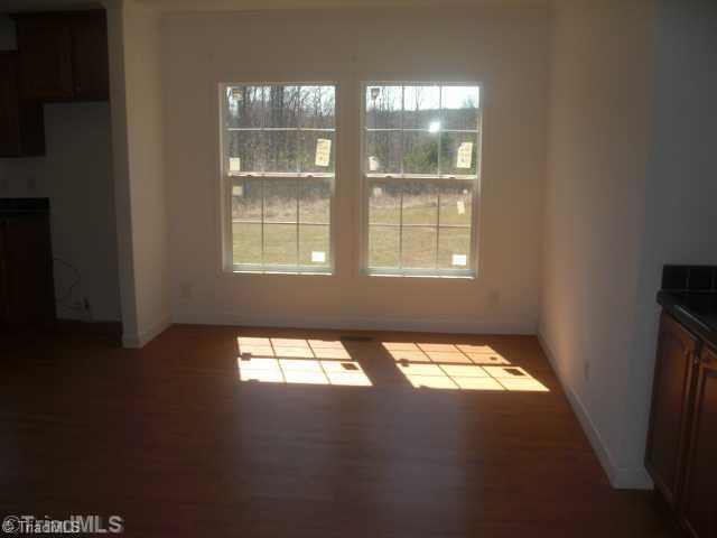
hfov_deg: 51.4
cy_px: 269
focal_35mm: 36
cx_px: 358
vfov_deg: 39.7
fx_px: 746
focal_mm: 6.3
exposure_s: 1/250
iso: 50
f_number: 2.8
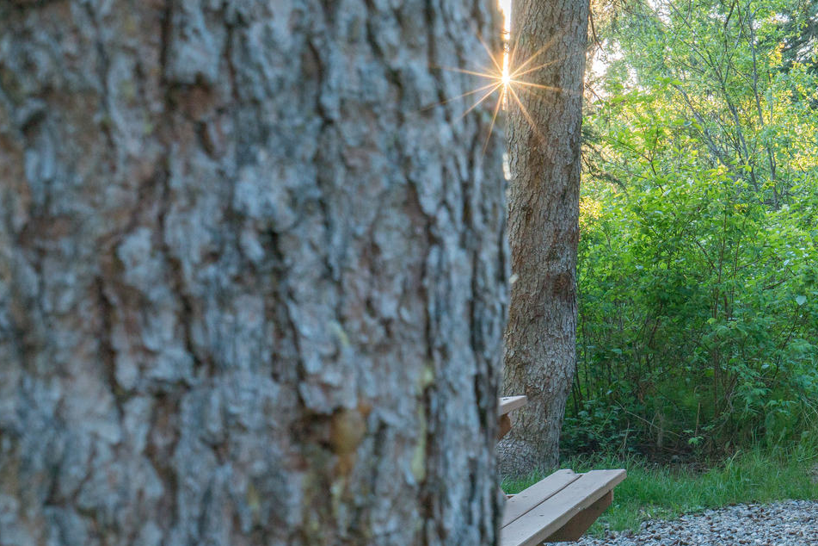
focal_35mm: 78
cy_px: 257
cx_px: 851
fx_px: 1772
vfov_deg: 17.5
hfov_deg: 24.6
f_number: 9
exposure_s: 1/50
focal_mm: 35
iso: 200
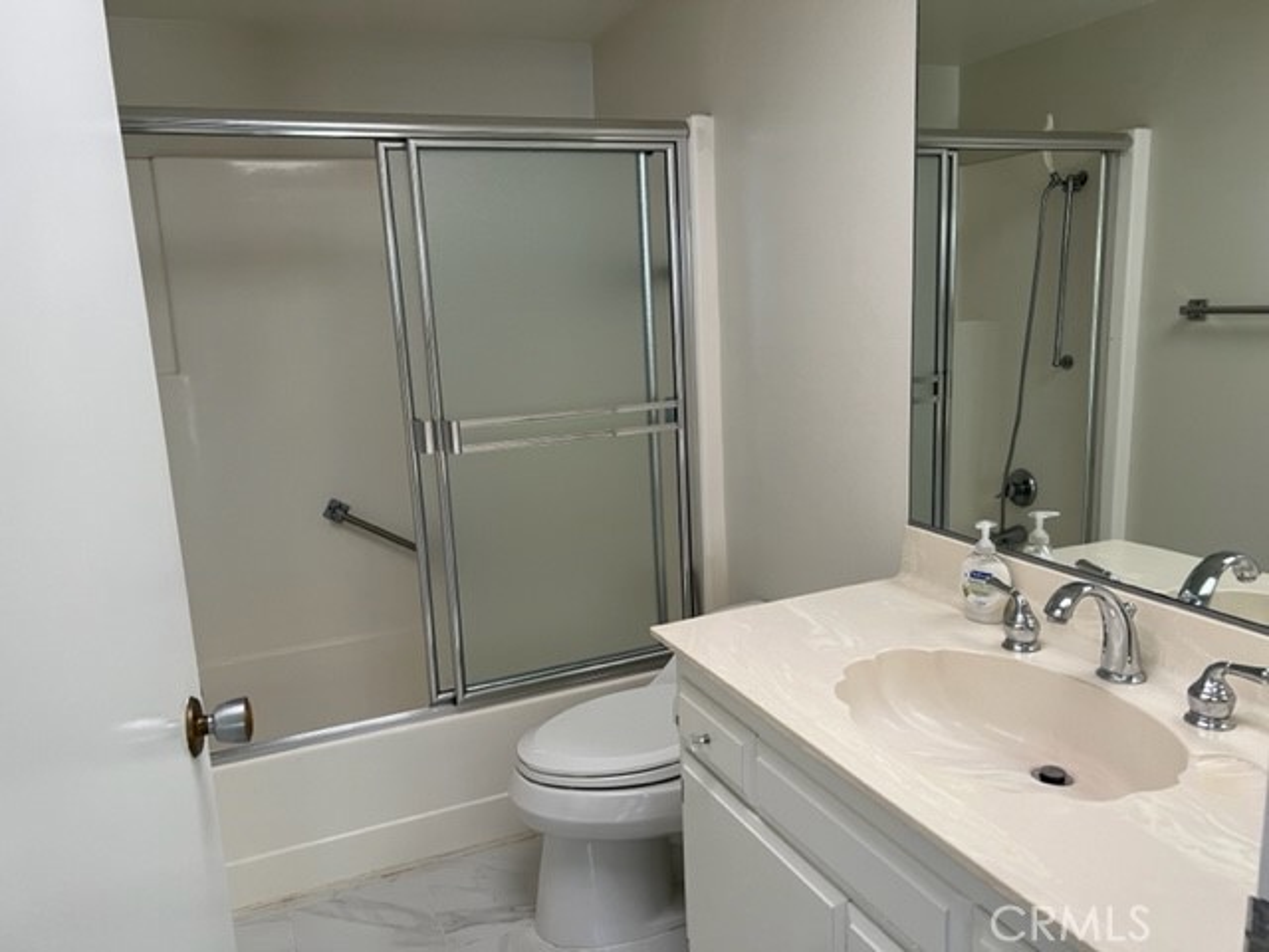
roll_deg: +2.7
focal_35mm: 26
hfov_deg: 67.3
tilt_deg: -11.4
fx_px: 953
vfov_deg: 53.1
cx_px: 634
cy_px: 476
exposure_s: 1/60
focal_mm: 5.7
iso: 80
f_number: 1.5
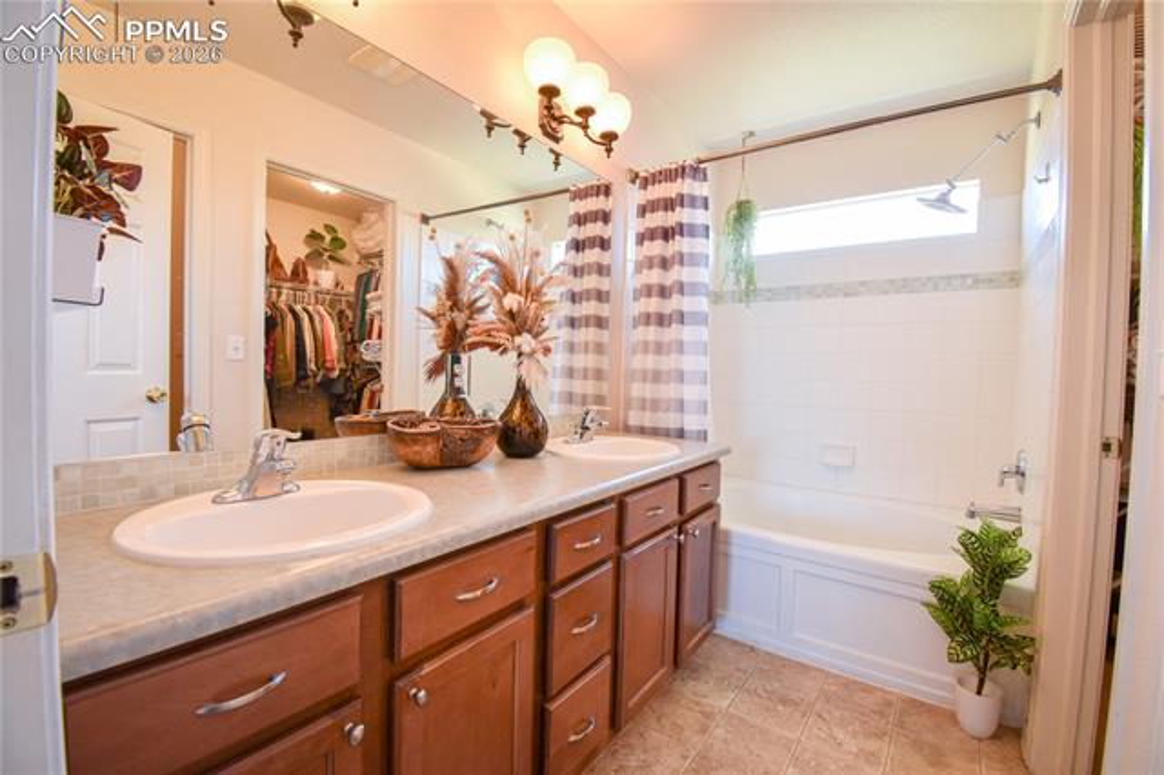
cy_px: 388
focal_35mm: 15
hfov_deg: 100.4
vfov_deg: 77.3
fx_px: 485
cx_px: 582
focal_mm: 10
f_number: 8
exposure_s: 1/8
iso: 320
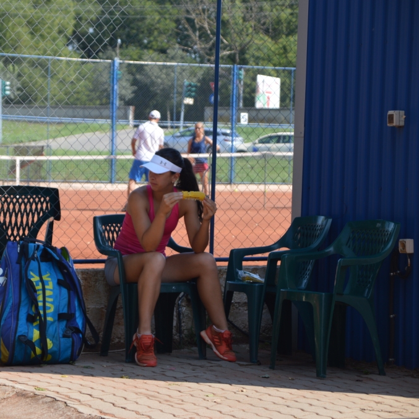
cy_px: 209
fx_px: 1794
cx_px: 131
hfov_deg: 13.3
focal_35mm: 131
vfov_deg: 13.3
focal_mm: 68
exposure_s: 1/125
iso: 100
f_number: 5.6
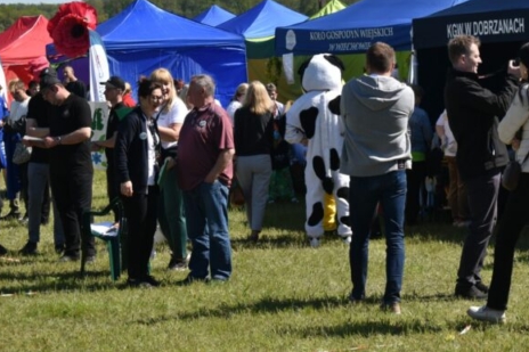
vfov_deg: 12.0
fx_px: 1670
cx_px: 328
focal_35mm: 114
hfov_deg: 18.0
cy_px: 110
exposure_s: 1/1600
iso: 400
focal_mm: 55
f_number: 6.3
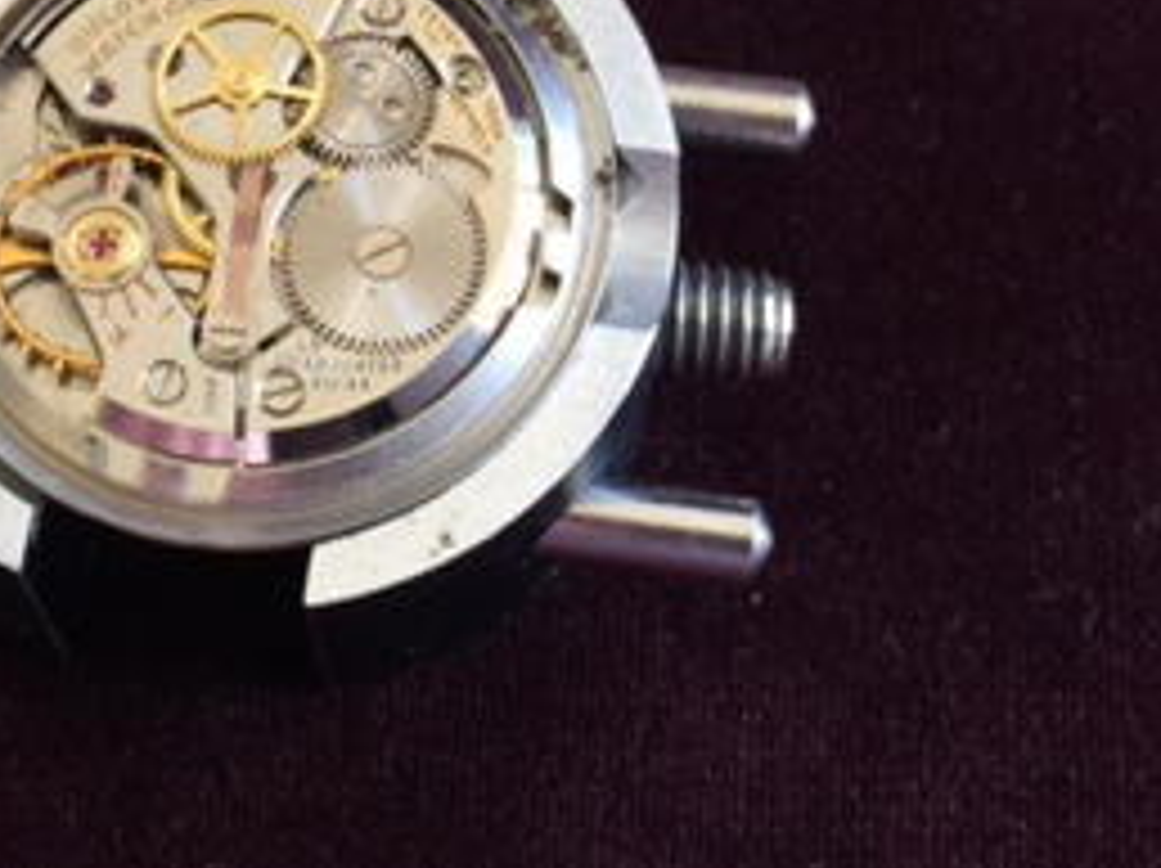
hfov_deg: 27.0
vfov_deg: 19.7
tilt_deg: -60.6
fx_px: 2413
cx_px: 450
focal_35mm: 72
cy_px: -36
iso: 32
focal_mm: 4.15
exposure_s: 1/40
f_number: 2.2
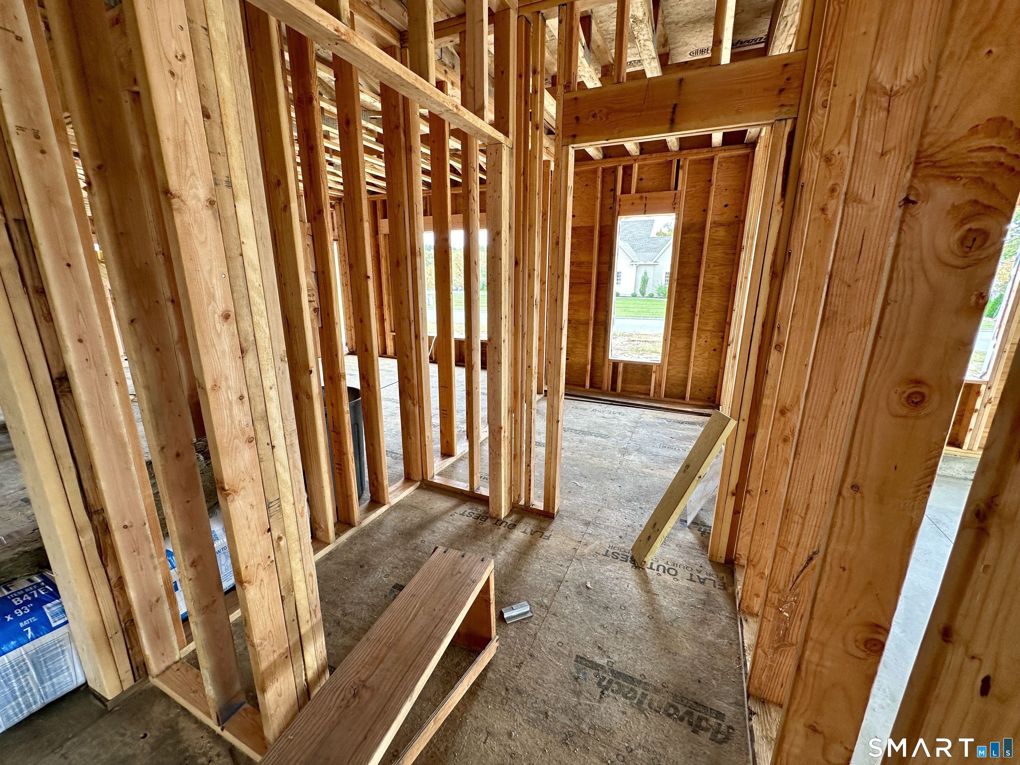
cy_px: 382
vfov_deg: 85.7
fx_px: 413
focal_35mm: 14
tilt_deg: -14.2
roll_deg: -0.3
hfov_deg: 102.1
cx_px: 510
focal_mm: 2.22
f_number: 2.2
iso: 100
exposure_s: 1/99
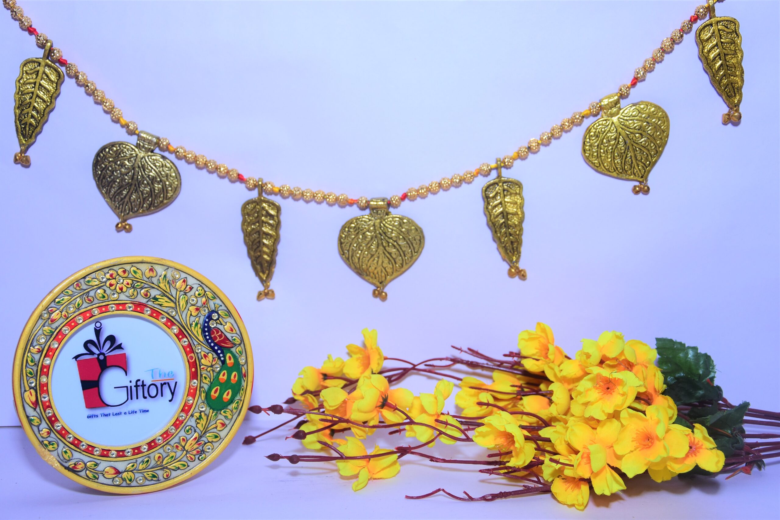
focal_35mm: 57
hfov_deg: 35.1
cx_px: 390
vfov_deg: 23.8
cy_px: 260
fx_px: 1235
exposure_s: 1/125
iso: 250
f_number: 5
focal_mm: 38
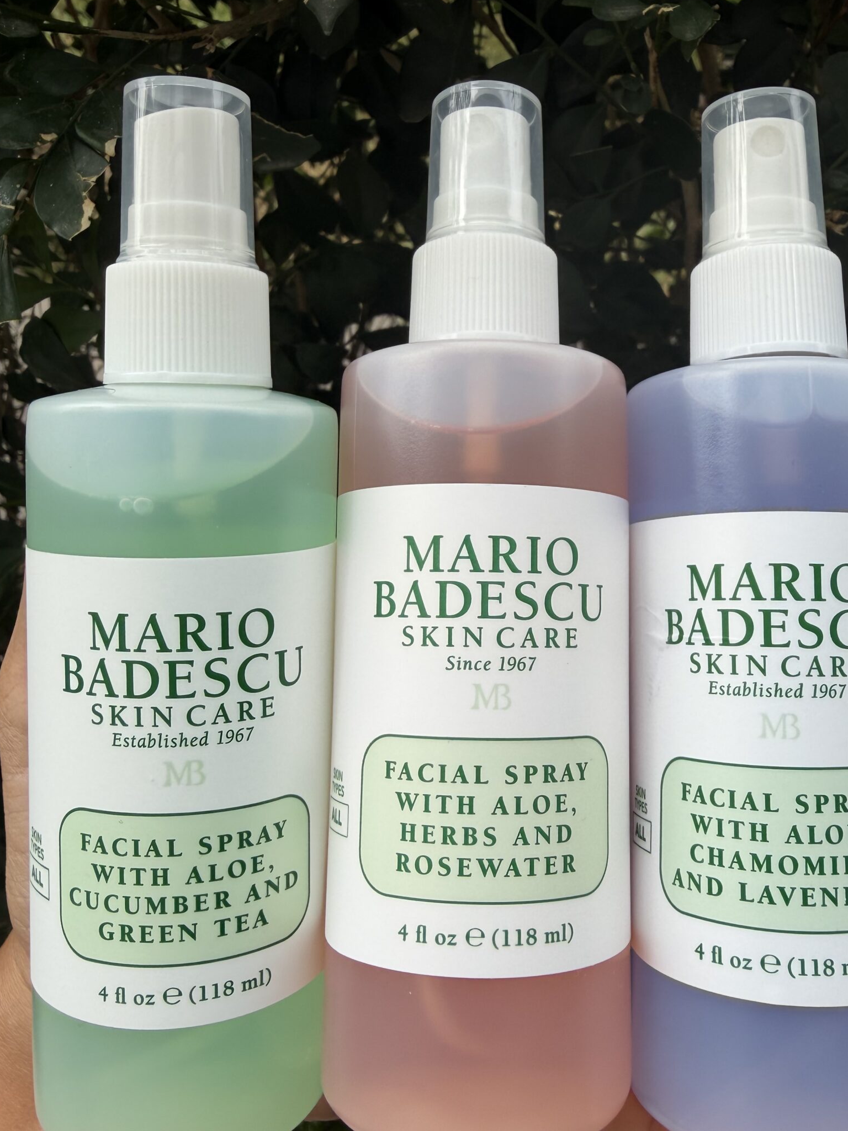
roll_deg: +1.1
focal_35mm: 30
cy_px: 610
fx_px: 980
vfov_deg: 59.9
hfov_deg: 46.6
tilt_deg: -40.0
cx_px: 487
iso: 40
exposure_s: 1/697
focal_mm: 2.22
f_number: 2.2
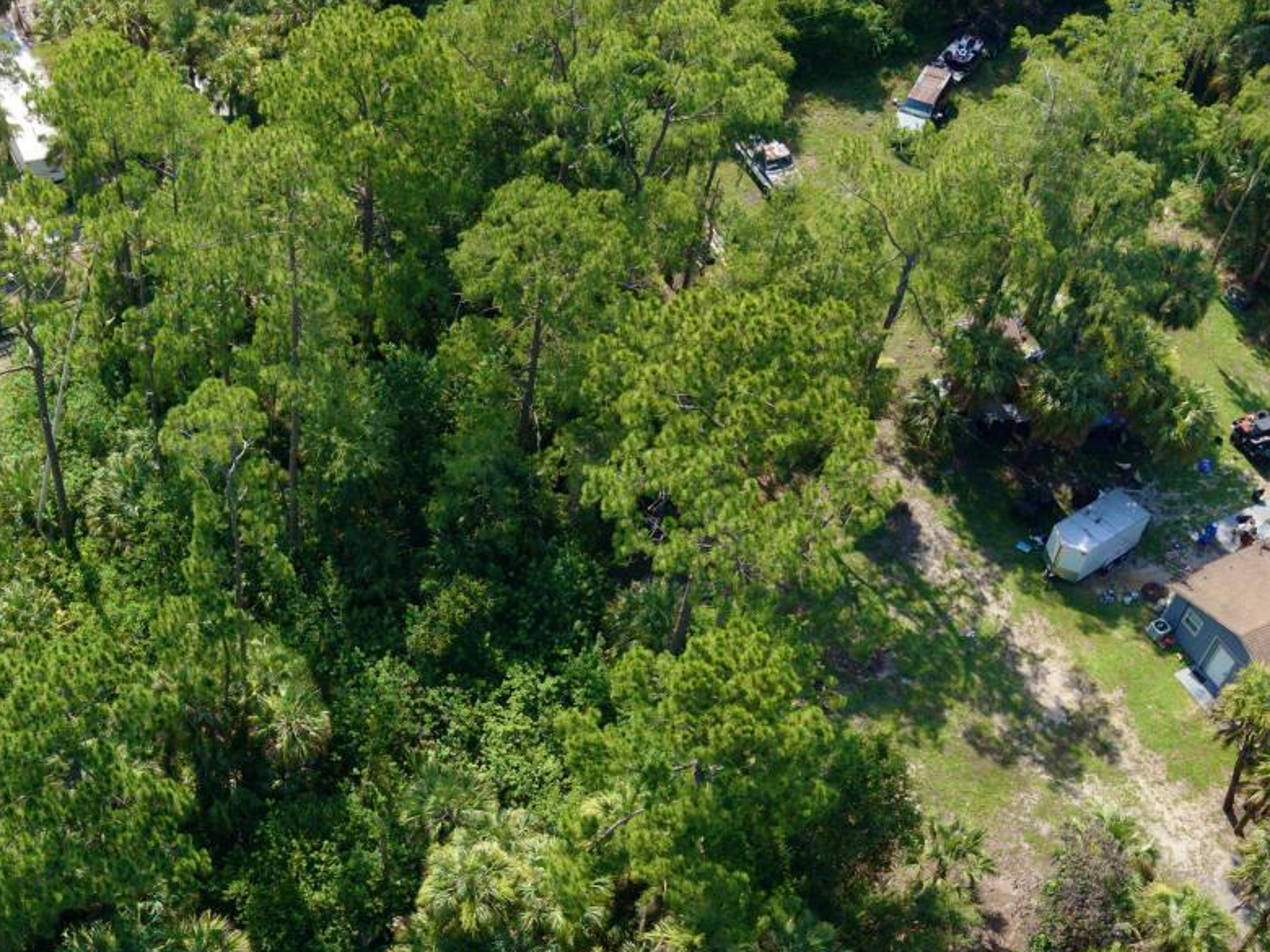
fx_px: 2311
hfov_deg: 30.2
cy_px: 789
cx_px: 321
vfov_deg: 22.9
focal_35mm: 63
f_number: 1.8
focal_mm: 8.67
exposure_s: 1/320
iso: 200
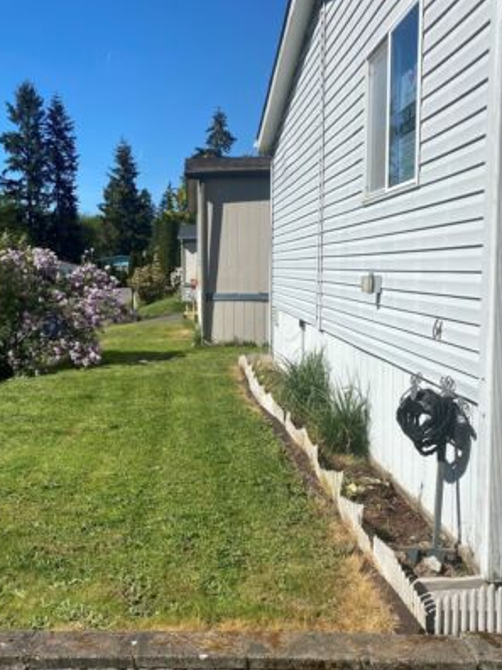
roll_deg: +0.9
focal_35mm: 35
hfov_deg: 40.3
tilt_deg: -4.0
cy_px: 338
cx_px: 177
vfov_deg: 52.6
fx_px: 677
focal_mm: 4.25
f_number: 1.8
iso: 32
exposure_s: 1/3610
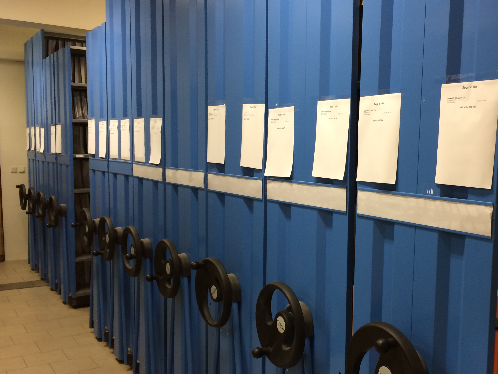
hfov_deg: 47.5
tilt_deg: -6.4
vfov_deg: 36.7
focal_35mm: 39
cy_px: 214
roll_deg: +0.0
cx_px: 309
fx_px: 561
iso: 125
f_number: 2.2
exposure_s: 1/33
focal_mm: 4.15
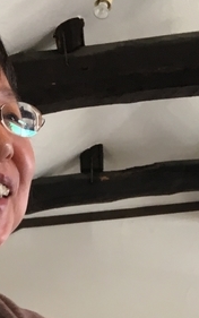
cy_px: 476
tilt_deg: +2.5
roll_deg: +3.0
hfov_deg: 11.7
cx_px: 62
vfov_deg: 16.9
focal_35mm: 112
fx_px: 970
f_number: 2.2
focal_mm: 4.15
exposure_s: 1/30
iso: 32
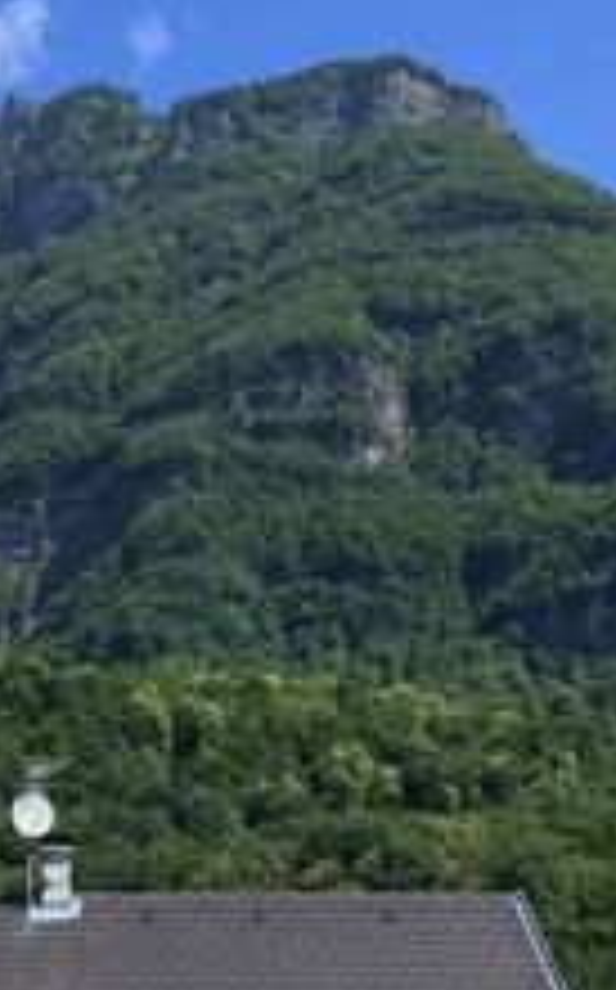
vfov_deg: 24.4
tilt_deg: +14.4
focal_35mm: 84
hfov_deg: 15.4
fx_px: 2262
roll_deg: -0.3
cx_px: 103
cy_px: 756
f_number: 2.2
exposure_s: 1/777
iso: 25
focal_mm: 4.15
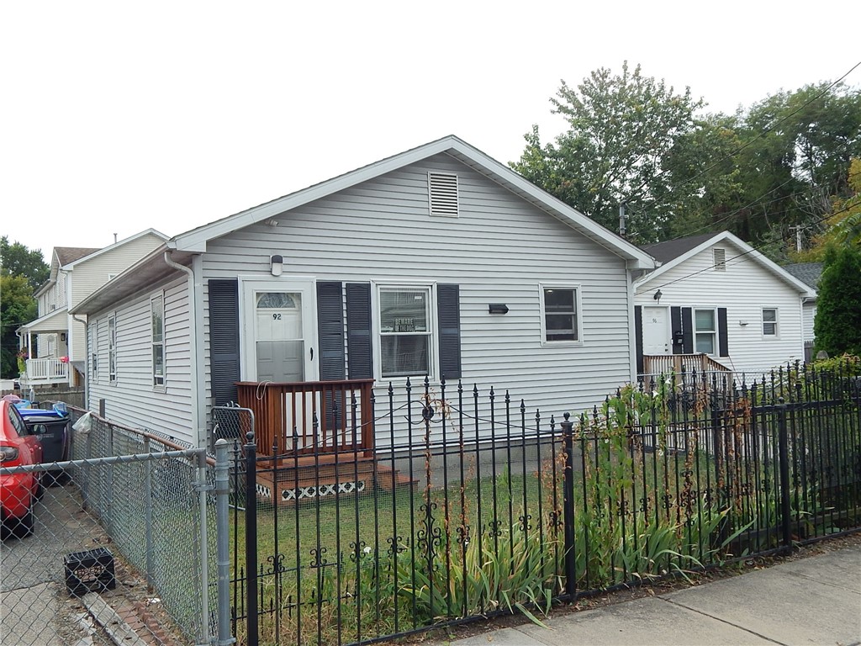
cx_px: 430
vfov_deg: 45.4
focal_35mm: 31
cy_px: 323
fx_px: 771
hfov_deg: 58.4
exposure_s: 1/640
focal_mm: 5.6
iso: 125
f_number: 3.2
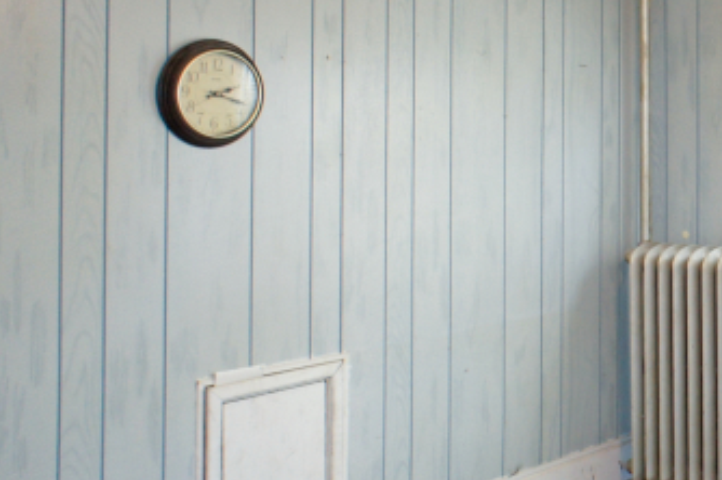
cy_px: 326
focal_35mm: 54
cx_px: 805
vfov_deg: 24.9
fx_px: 1082
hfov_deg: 32.3
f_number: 2.8
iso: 800
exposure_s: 1/60
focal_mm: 16
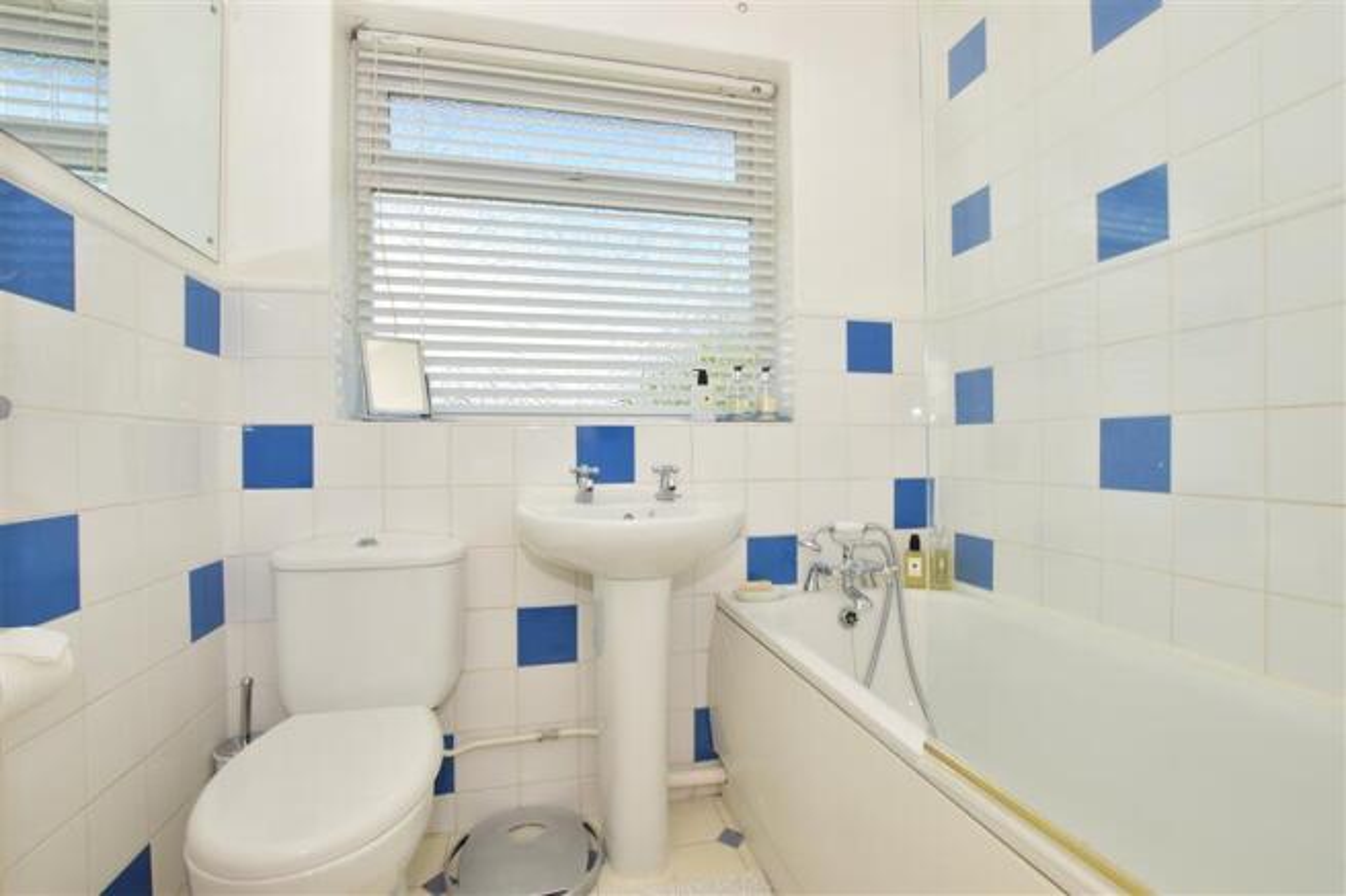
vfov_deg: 77.3
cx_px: 673
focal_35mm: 15
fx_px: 561
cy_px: 448
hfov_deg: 100.4
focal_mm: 10
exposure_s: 1/200
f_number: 14
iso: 400
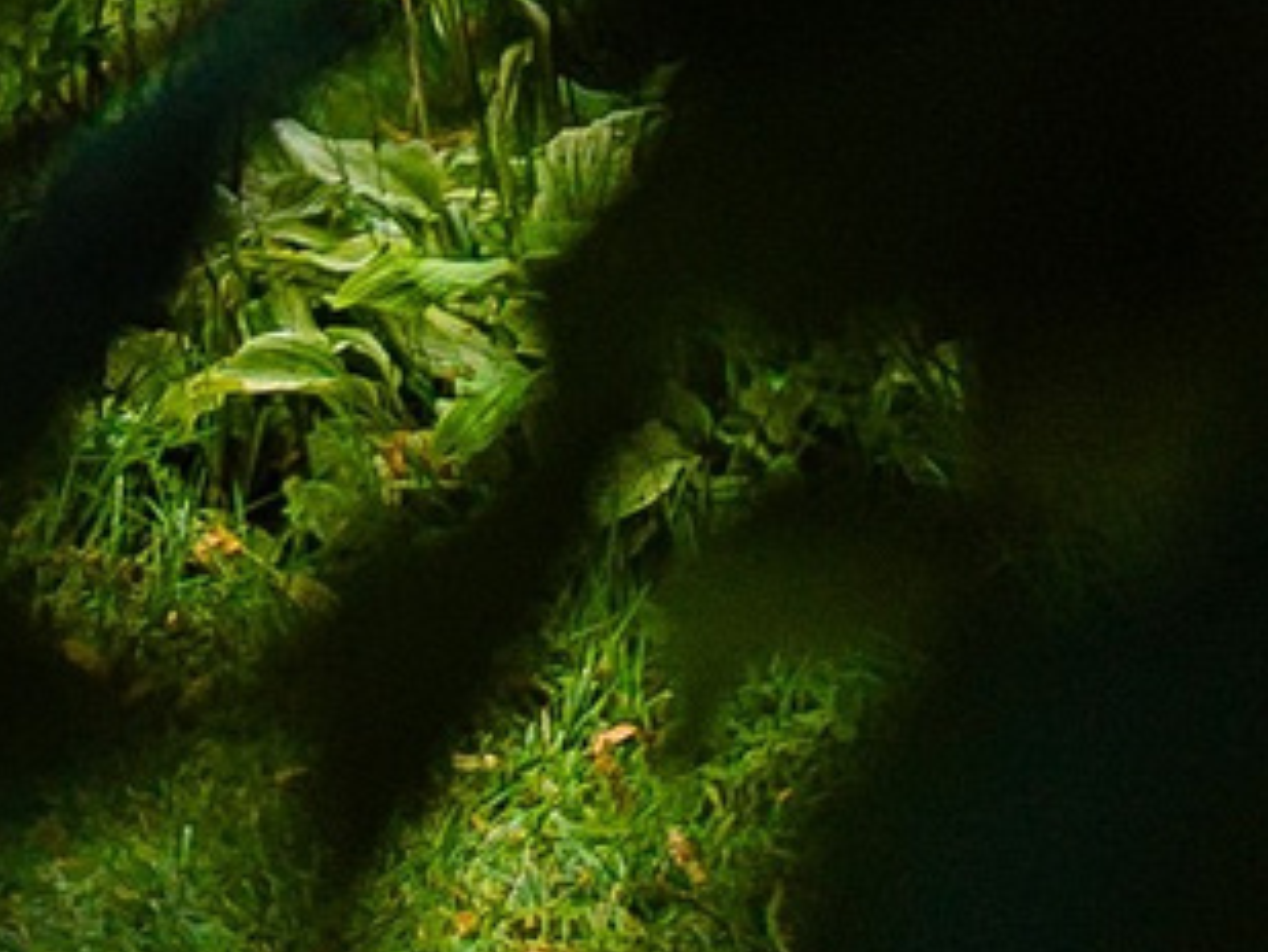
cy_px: -1565
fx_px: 10224
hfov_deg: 6.8
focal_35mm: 279
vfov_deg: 5.1
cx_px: -1334
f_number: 1.8
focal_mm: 35
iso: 200
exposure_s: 1/2500
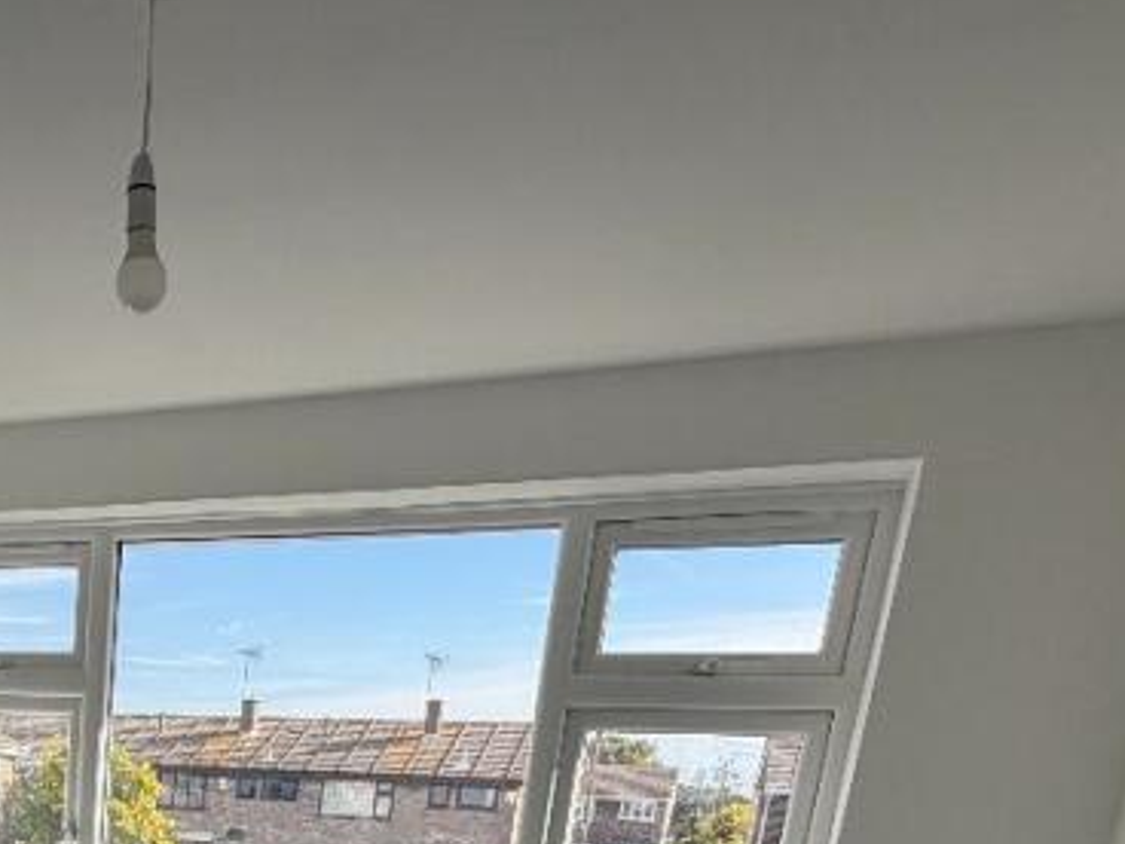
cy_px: 1125
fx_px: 1267
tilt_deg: -13.8
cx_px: 34
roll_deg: -2.5
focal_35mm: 39
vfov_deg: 29.1
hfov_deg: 42.3
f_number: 2.2
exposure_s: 1/324
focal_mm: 2.22
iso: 50
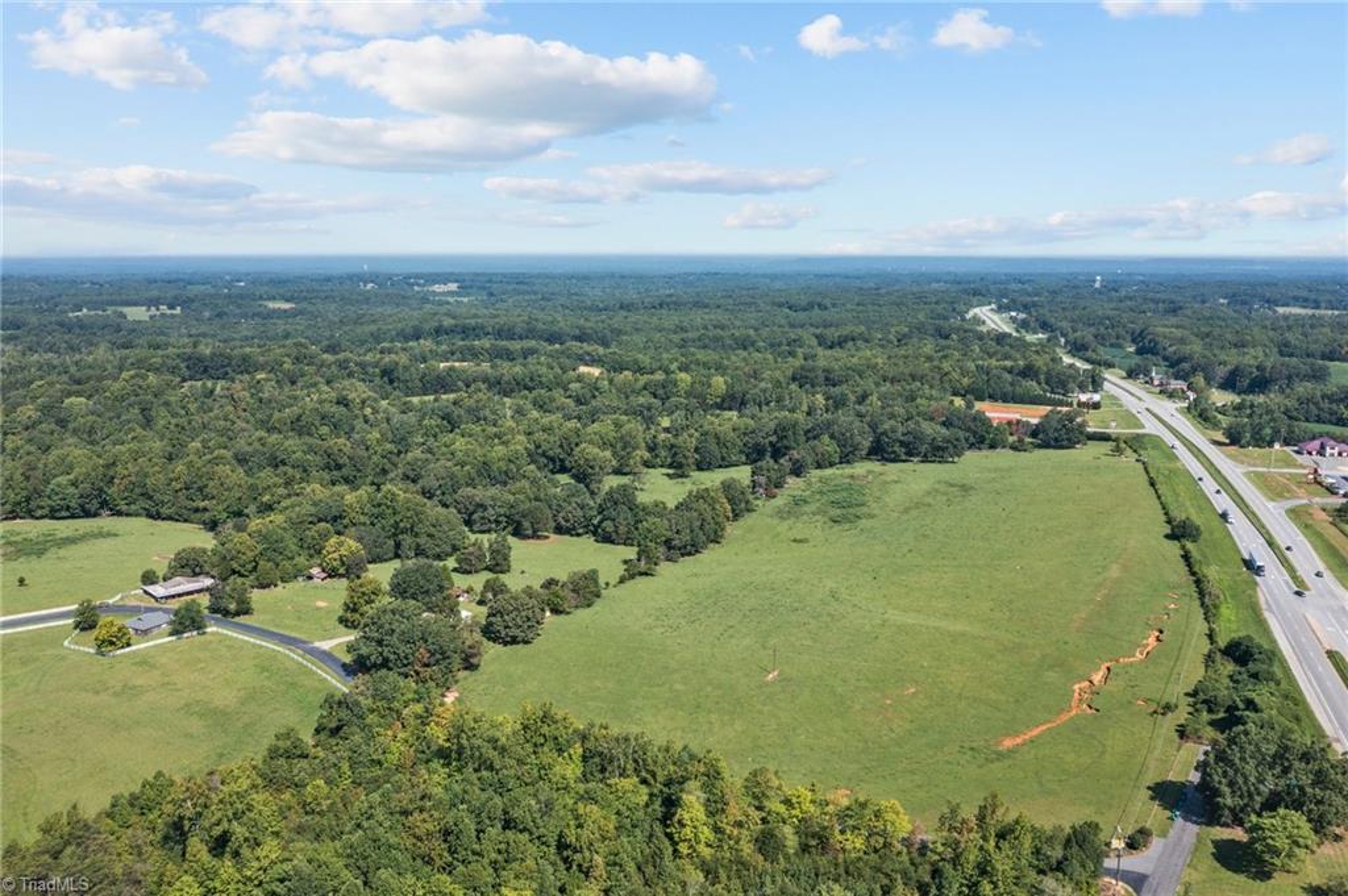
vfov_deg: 46.3
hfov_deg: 65.5
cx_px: 674
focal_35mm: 28
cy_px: 448
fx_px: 1048
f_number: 5.6
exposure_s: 1/400
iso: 100
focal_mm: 10.26
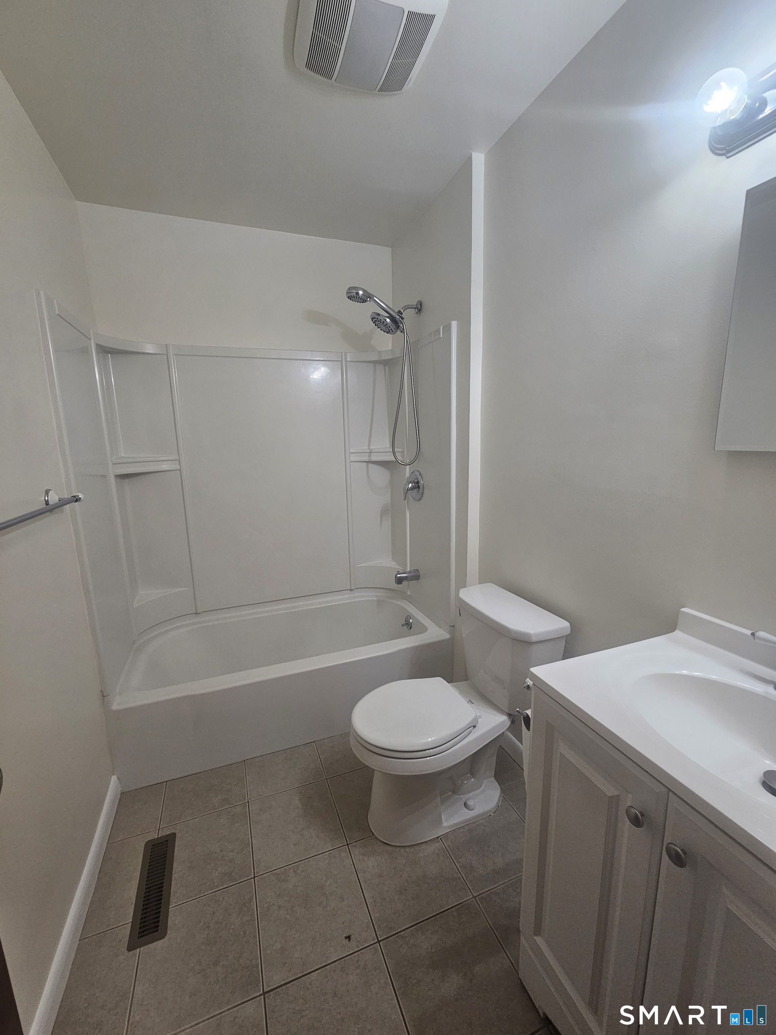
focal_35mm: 13
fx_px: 389
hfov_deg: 89.9
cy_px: 518
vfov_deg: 106.2
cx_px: 388
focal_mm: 2.2
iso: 125
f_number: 2.2
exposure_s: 1/60
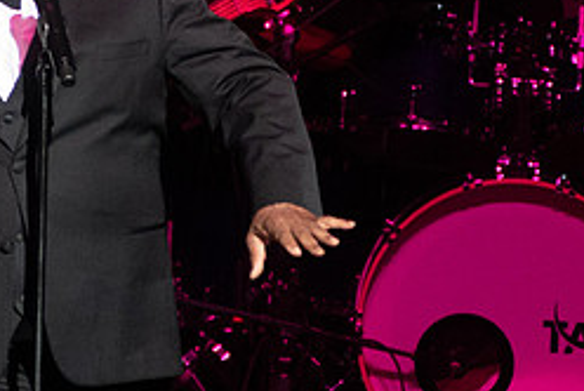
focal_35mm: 956
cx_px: 137
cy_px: 9
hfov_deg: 2.2
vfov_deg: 1.4
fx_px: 15526
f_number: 4
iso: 3200
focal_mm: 200
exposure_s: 1/400
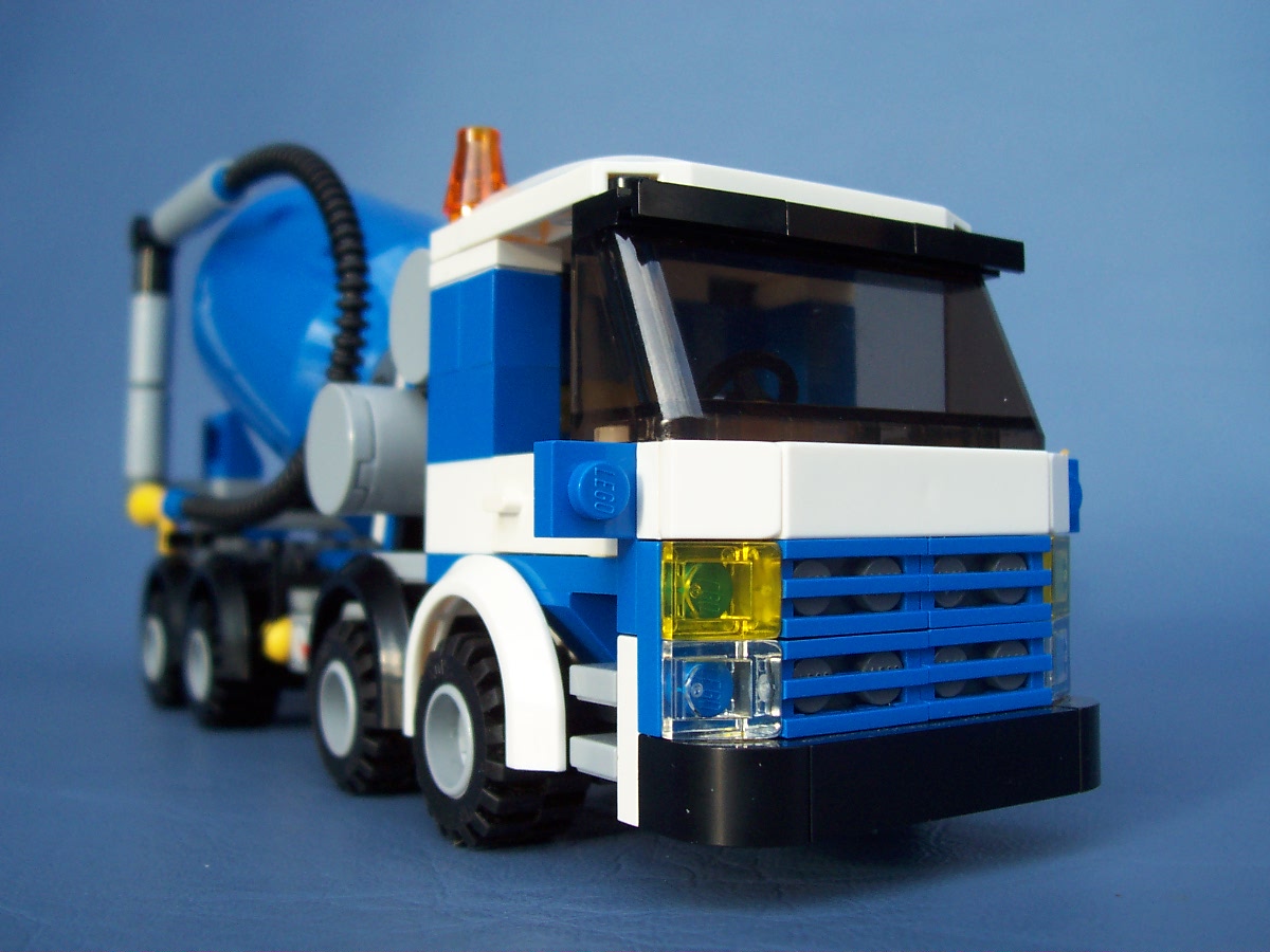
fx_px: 1357
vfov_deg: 38.7
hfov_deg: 50.1
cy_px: 476
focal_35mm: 37
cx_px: 635
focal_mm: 5.6
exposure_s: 1/250
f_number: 2.8
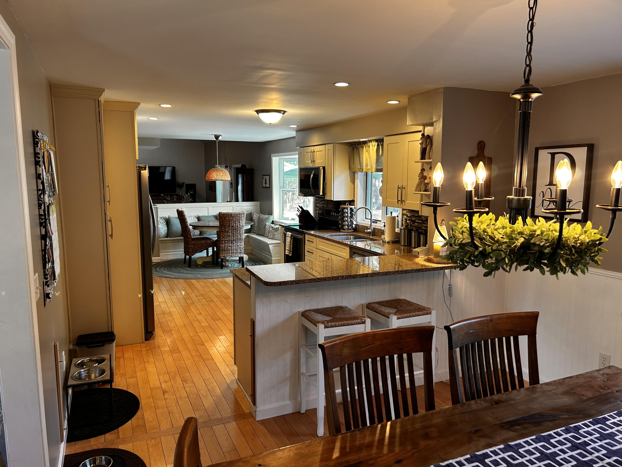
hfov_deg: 67.3
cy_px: 234
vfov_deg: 53.1
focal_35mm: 26
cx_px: 311
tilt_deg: -8.0
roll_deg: +0.1
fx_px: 467
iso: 100
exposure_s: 1/60
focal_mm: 5.7
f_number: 1.5
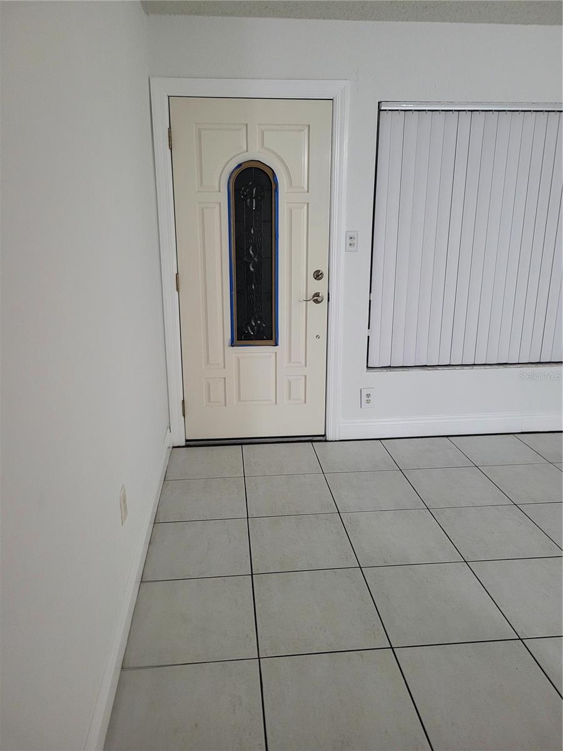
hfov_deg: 53.1
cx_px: 282
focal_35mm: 26
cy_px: 376
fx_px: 564
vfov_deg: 67.3
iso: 640
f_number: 1.8
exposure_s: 1/40
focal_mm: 5.4
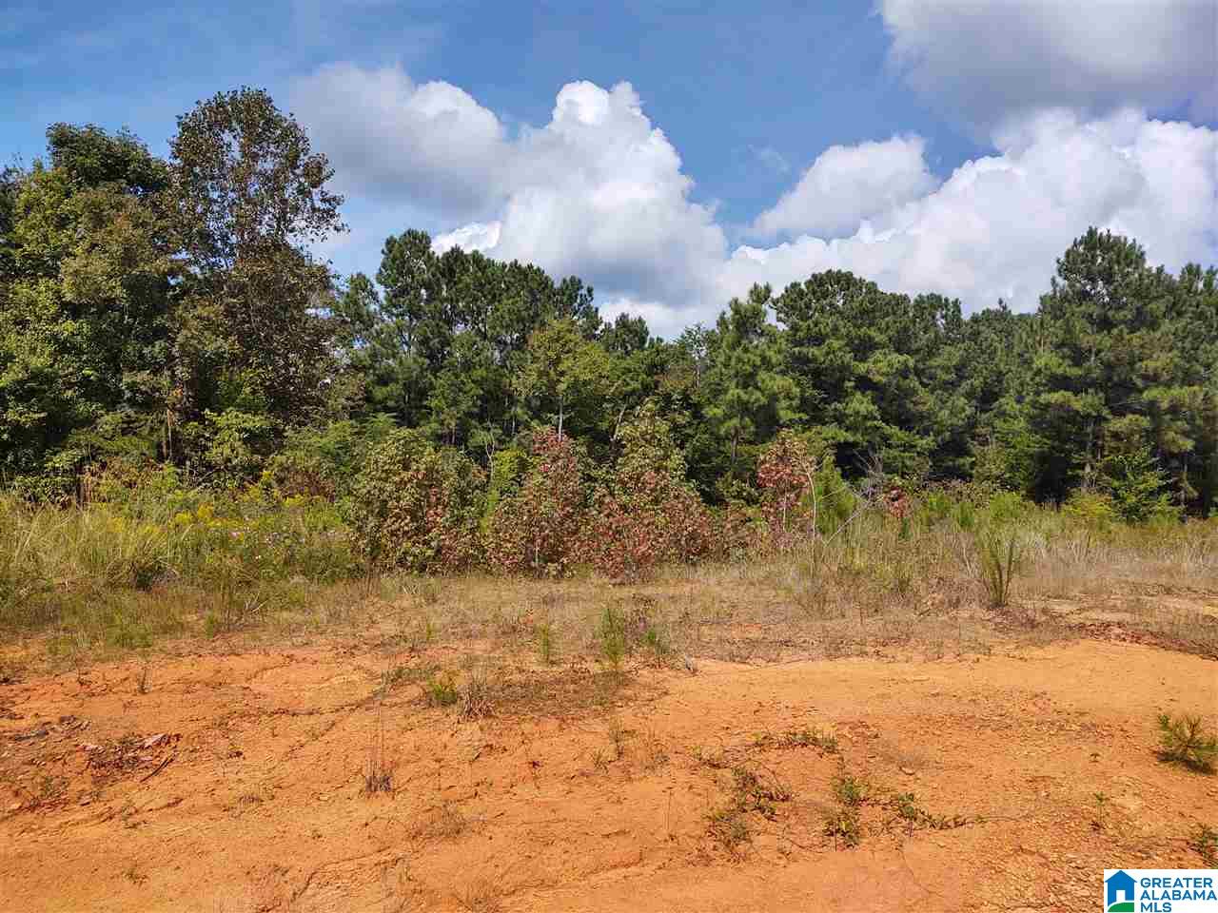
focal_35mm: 27
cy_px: 456
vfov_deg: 51.4
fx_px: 950
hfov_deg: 65.3
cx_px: 609
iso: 100
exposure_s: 1/7260
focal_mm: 4.75
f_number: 1.7
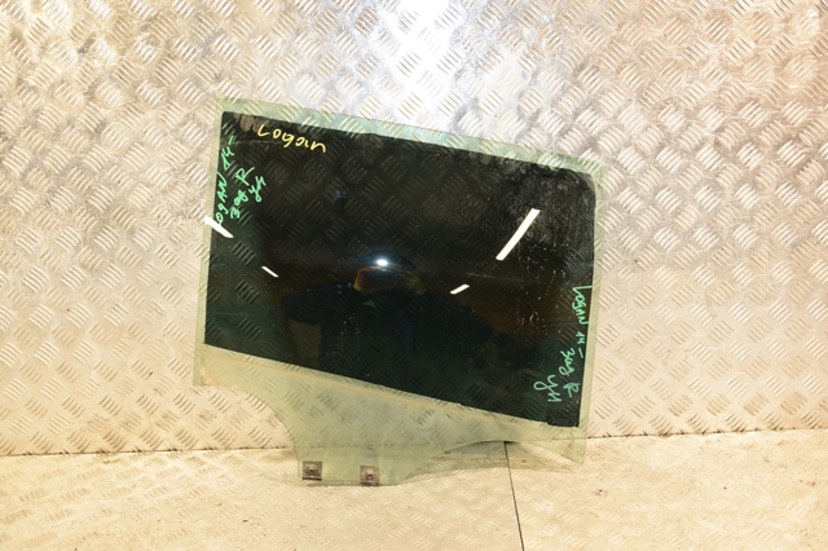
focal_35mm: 38
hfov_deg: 51.3
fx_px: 862
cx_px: 414
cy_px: 276
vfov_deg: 35.5
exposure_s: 1/80
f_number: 5
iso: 800
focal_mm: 25
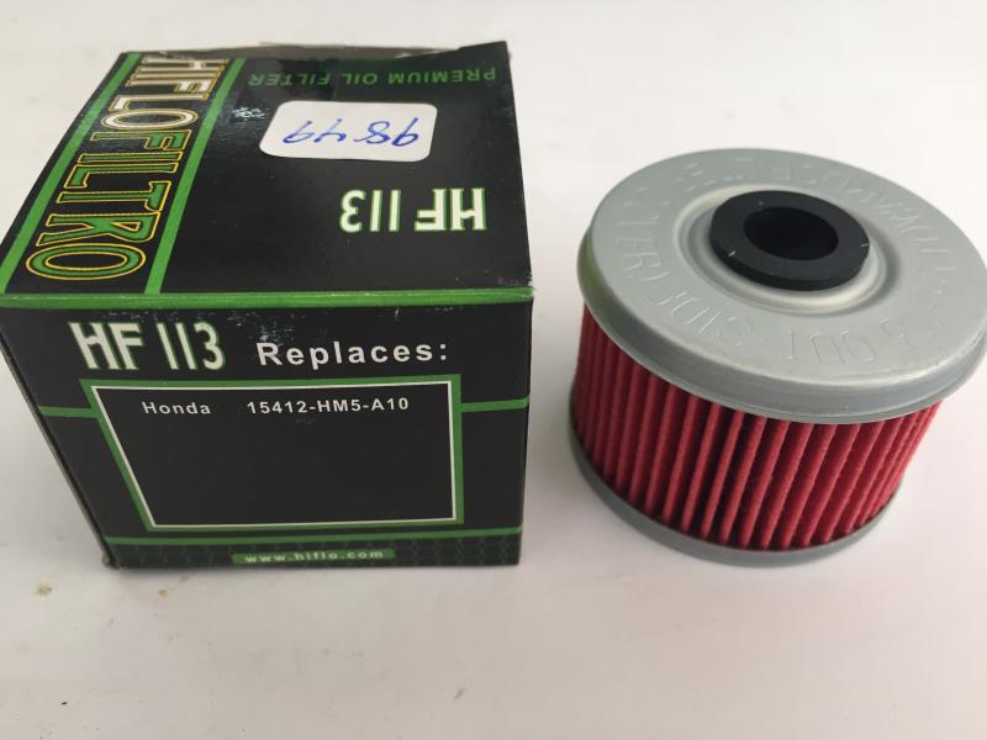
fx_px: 827
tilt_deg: -44.5
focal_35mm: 29
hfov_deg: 61.7
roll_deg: -3.5
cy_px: 370
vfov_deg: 48.2
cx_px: 494
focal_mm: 4.15
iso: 32
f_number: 2.2
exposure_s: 1/40
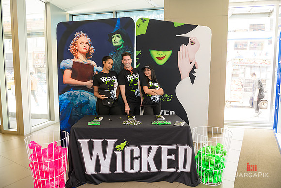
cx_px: 140
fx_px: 187
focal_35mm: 24
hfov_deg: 73.7
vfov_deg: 53.2
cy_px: 94
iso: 400
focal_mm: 24
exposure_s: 1/125
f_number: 3.2
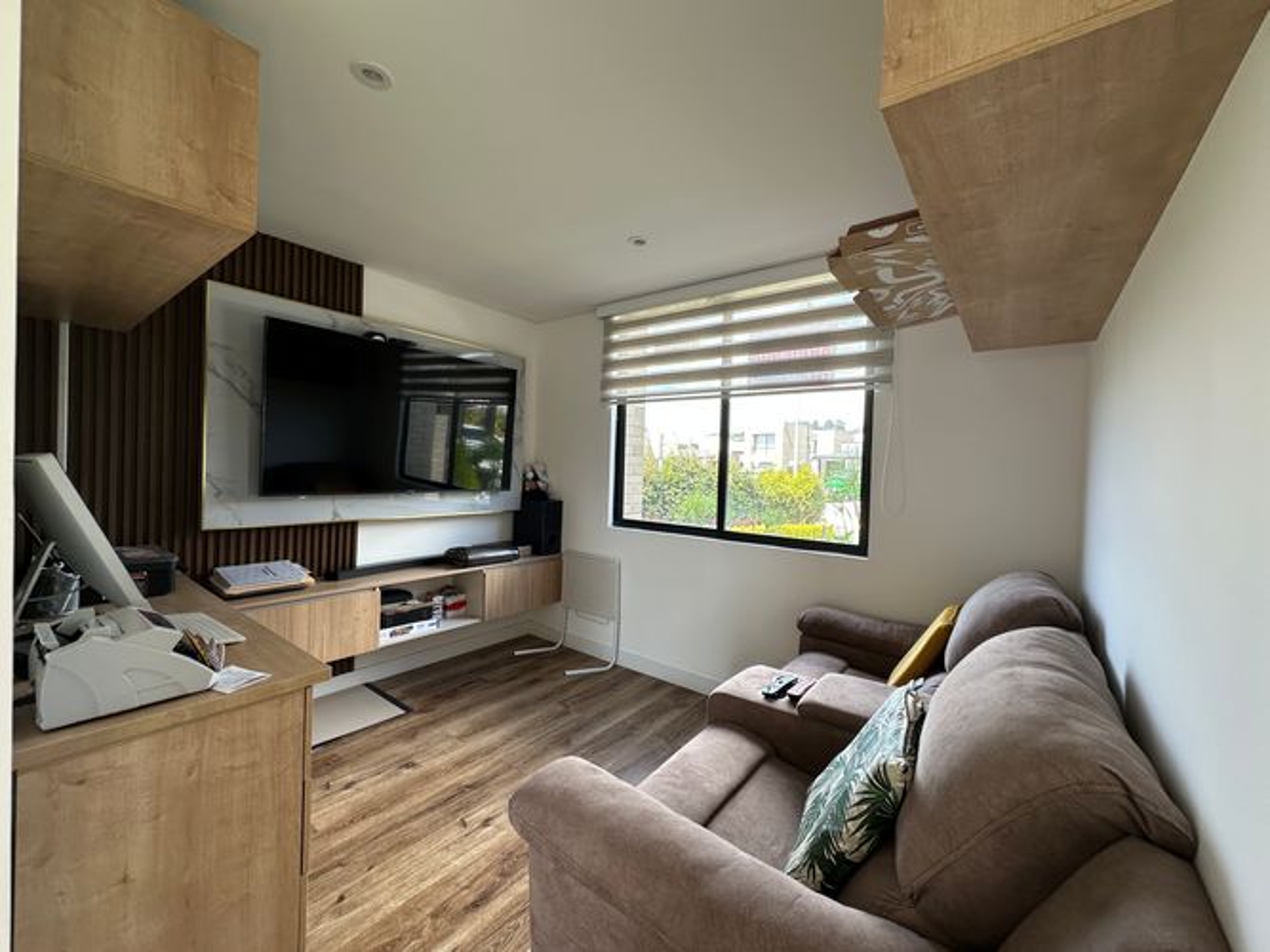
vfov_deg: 85.7
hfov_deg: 102.1
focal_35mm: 14
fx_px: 514
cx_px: 635
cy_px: 476
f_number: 2.2
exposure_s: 1/111
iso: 40
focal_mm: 2.22
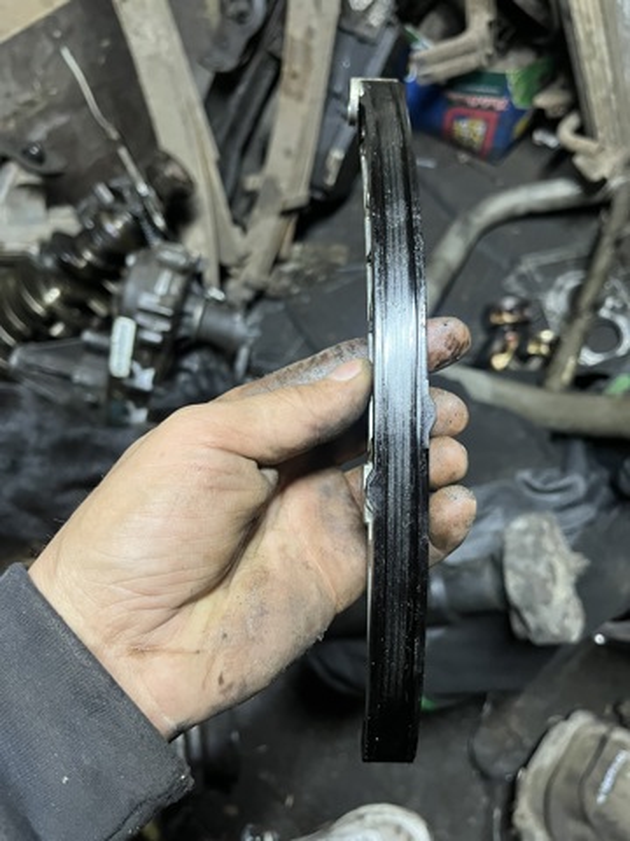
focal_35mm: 26
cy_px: 420
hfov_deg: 53.1
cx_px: 315
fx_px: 631
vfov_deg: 67.3
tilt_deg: -69.1
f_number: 1.6
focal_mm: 5.1
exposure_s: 1/49
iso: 500
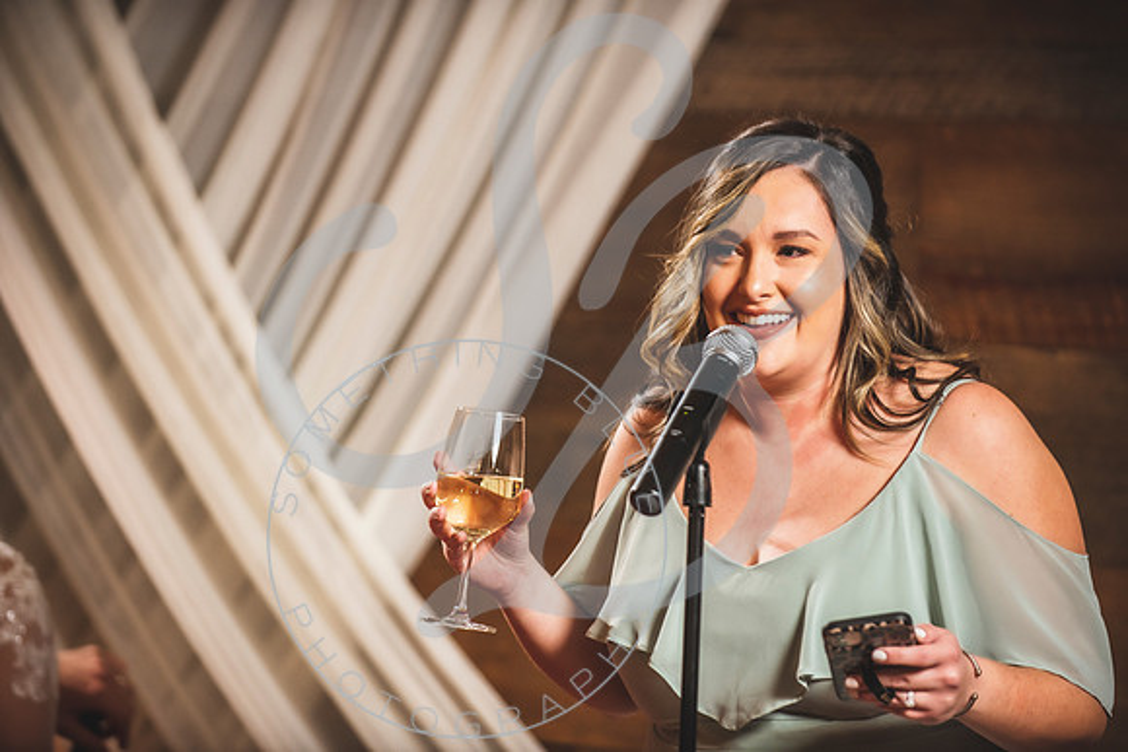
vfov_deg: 8.9
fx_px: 4858
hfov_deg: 13.2
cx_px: 564
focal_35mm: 155
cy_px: 376
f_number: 2.8
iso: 800
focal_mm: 155
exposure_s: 1/160
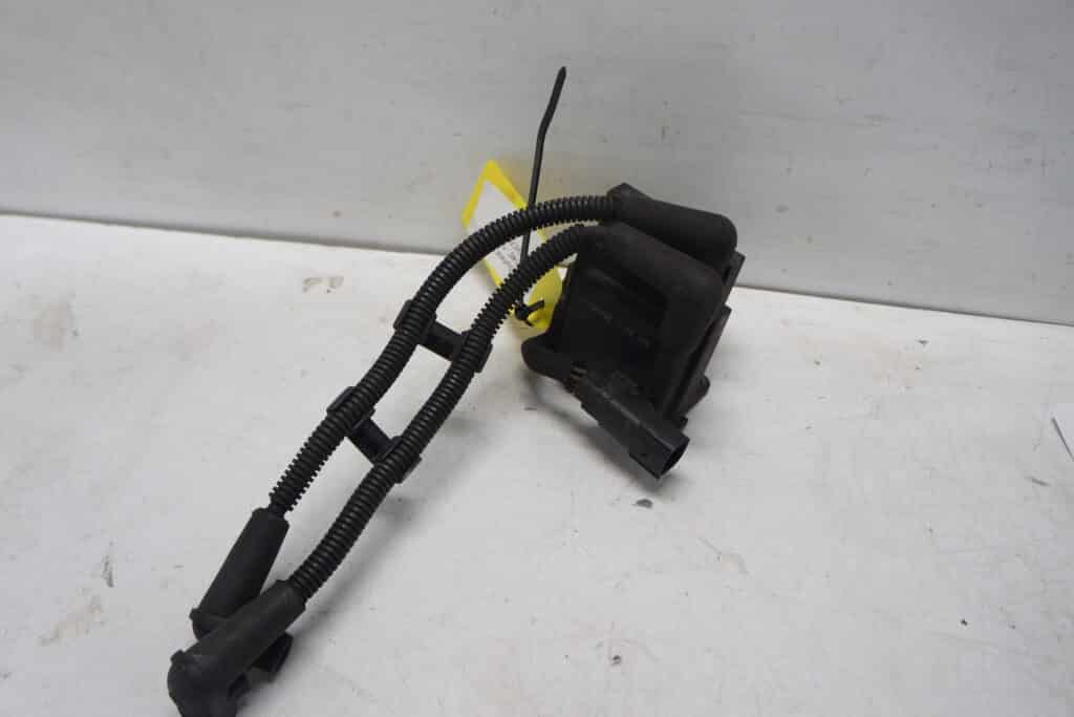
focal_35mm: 27
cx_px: 537
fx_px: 806
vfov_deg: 47.9
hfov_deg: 67.4
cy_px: 358
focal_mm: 18
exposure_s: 1/60
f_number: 4
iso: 125
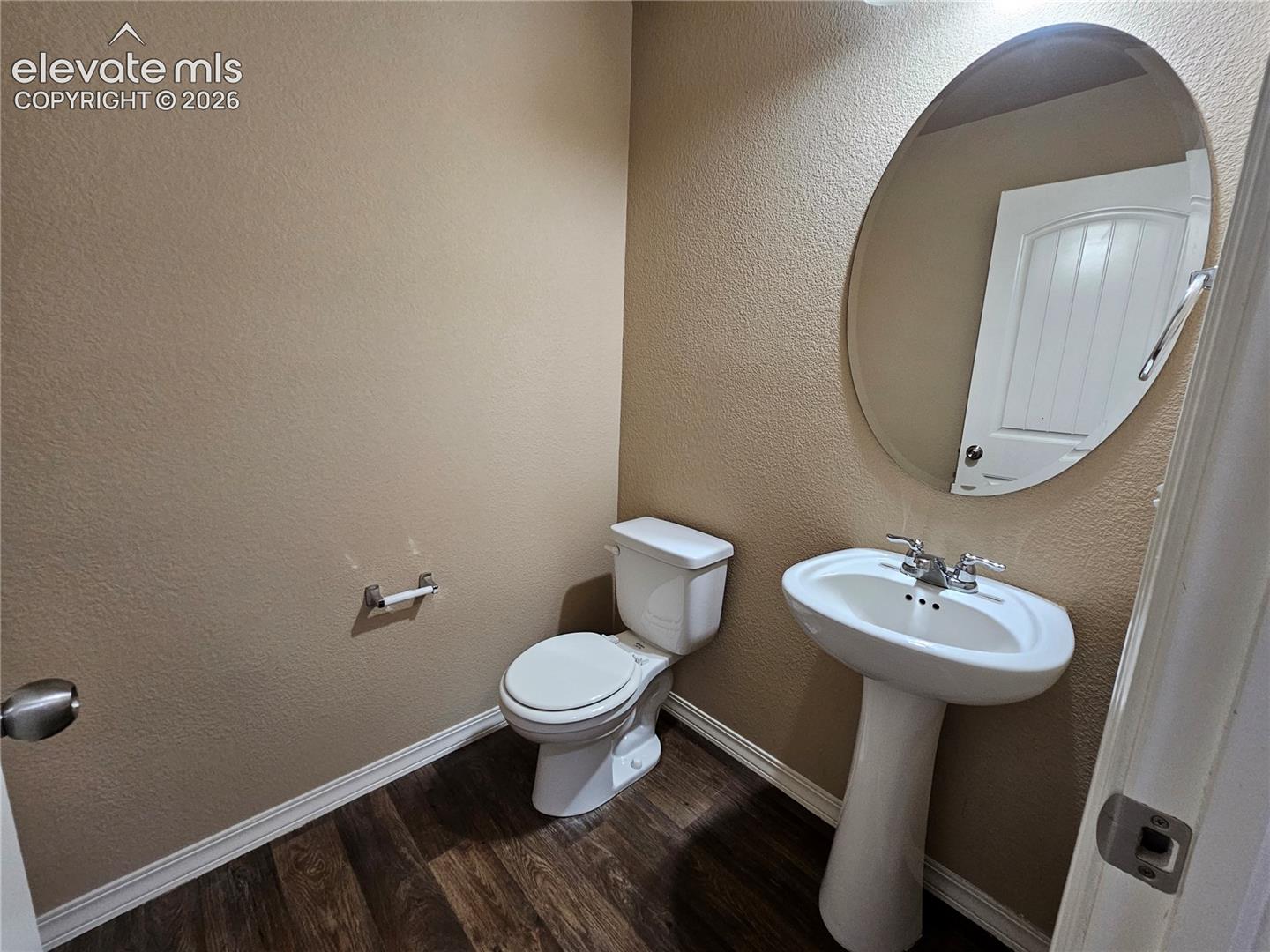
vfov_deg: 89.9
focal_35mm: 13
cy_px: 476
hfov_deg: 106.2
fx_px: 477
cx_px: 635
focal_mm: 2.2
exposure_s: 1/30
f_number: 2.2
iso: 320
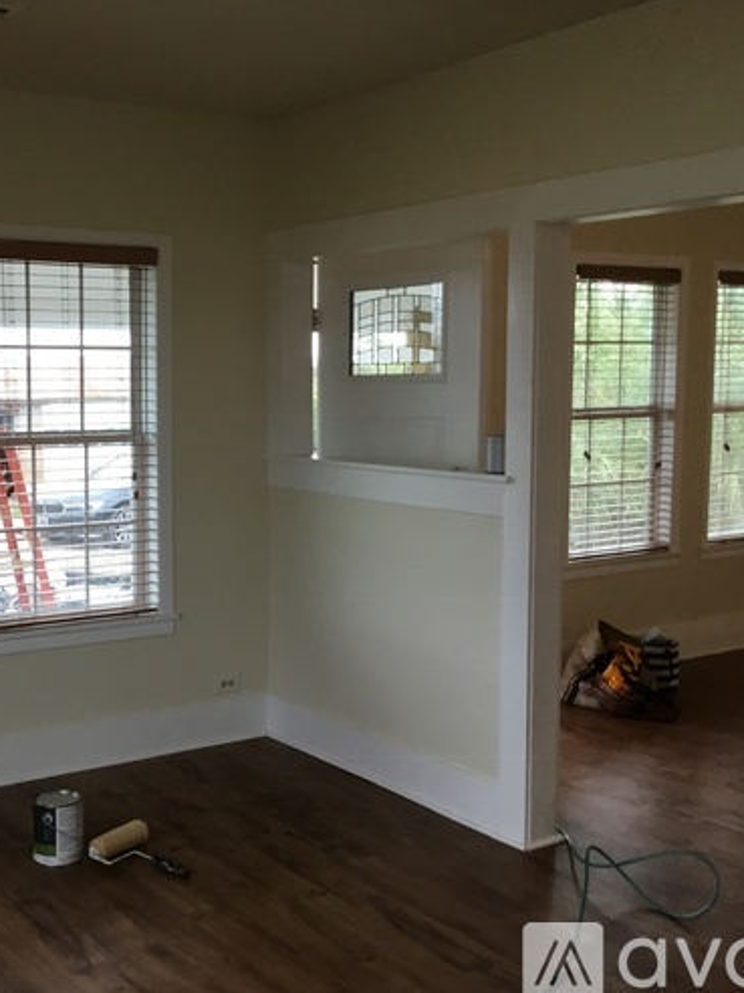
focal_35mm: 42
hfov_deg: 33.6
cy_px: 499
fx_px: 1204
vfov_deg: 44.8
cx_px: 176
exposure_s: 1/30
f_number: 2.4
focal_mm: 3.3
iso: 25
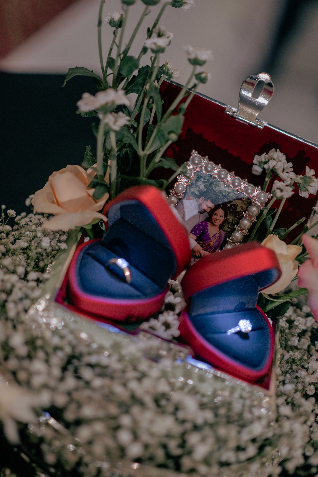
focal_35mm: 57
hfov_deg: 23.8
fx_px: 755
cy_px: 264
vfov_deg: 35.0
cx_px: 161
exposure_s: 1/800
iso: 160
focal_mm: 50
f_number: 1.4
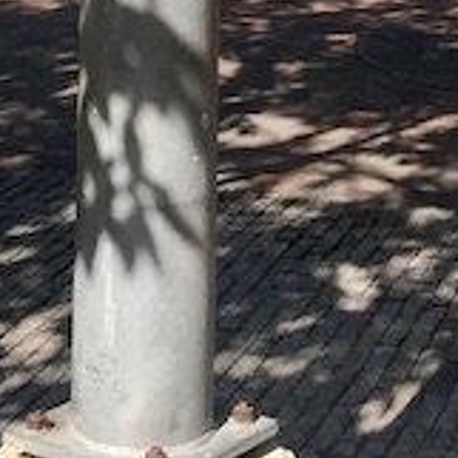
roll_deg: -0.5
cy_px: -407
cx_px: 142
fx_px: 1841
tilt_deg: +3.6
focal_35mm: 123
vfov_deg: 12.7
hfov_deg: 14.1
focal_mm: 3.99
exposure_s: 1/1497
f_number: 1.8
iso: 20
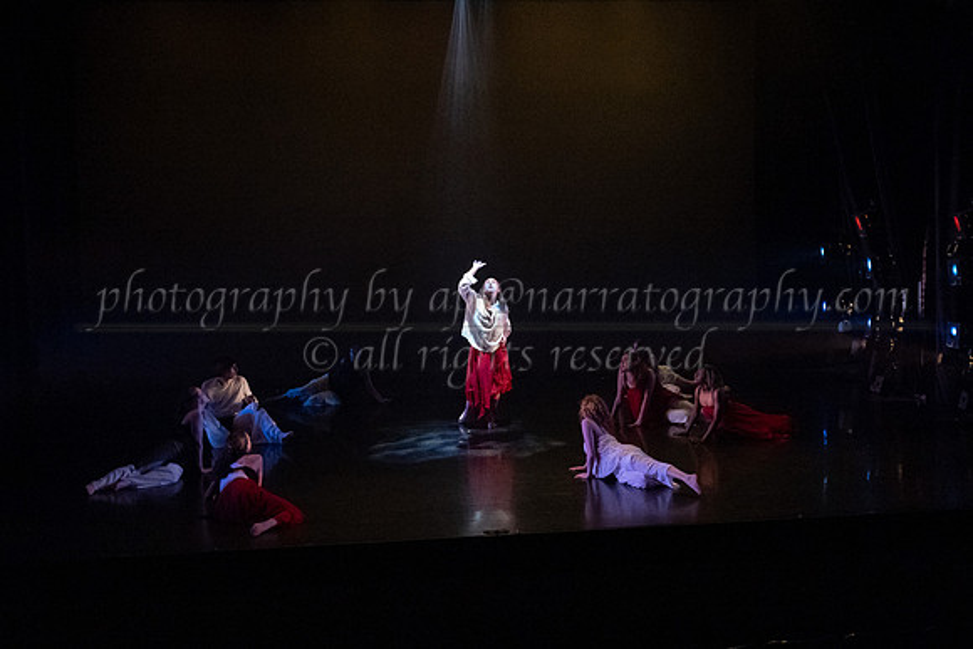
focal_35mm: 55
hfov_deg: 35.9
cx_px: 630
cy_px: 345
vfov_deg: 24.6
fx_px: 1489
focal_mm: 41
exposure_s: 1/250
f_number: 2.8
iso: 5000
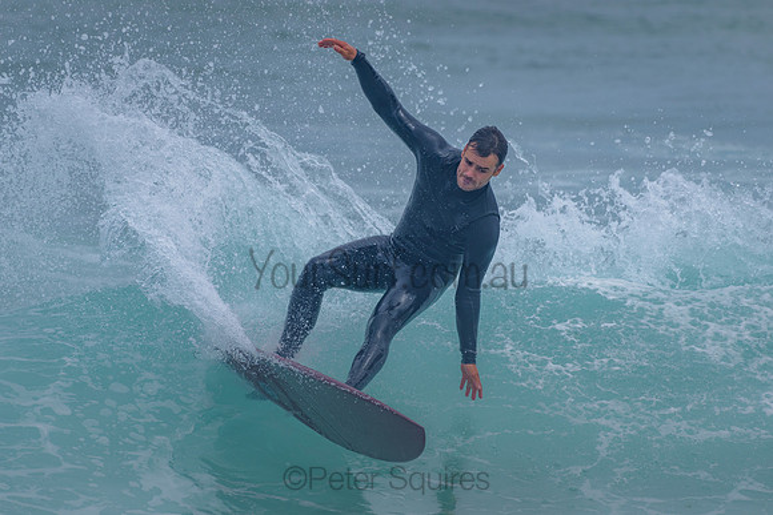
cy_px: 273
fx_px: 11849
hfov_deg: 3.7
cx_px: 370
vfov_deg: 2.5
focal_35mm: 552
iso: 280
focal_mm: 500
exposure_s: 1/2000
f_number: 5.6
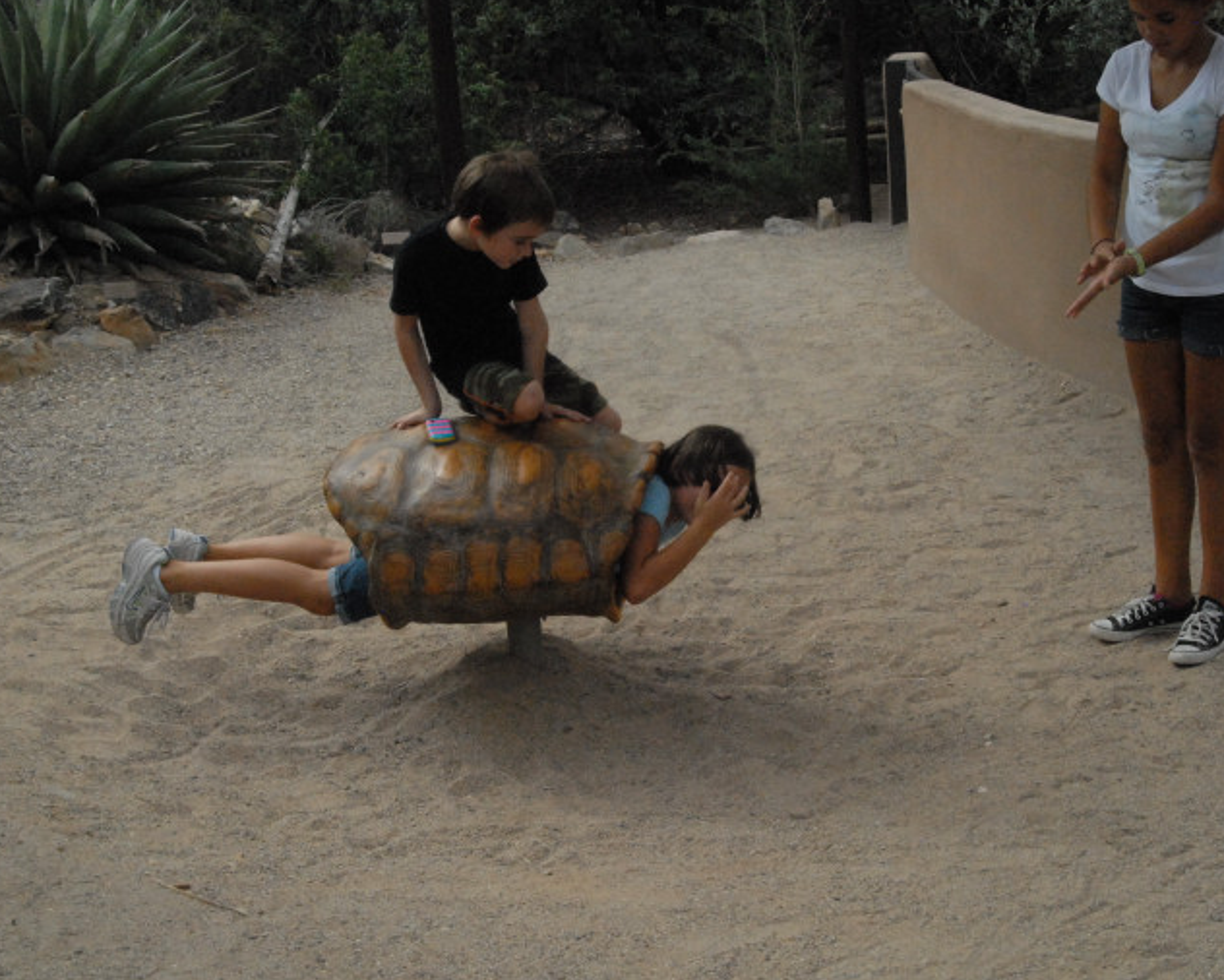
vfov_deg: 30.3
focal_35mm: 50
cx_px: 672
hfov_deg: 37.3
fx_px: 1812
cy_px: 495
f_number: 14
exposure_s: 1/800
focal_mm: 28
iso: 1600
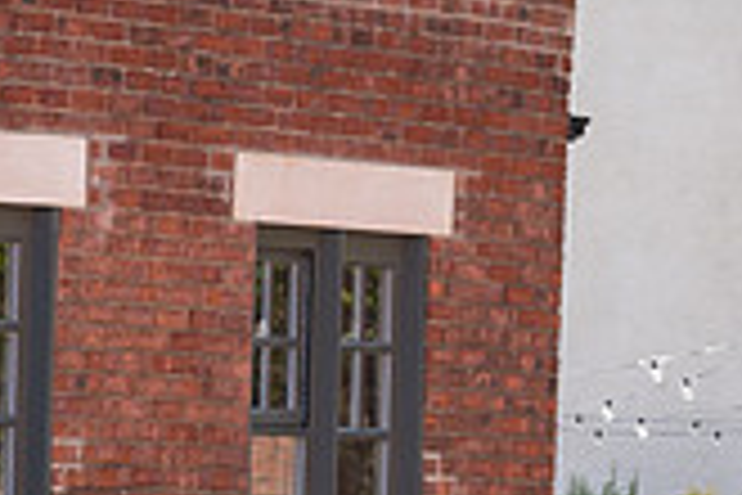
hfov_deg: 4.4
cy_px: 468
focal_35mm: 470
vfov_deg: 2.9
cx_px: 896
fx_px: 9686
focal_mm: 75
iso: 160
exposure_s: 1/800
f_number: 4
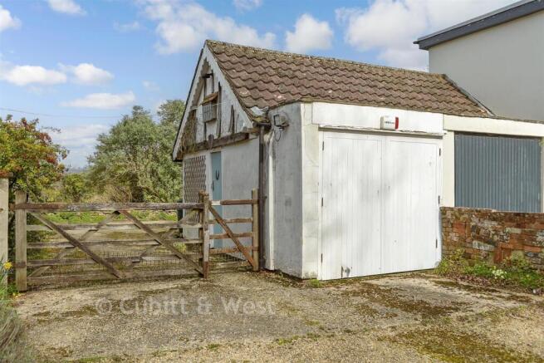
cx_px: 272
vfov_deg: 43.6
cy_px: 182
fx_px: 453
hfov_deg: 61.9
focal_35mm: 30
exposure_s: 1/400
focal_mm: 20
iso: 160
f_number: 8
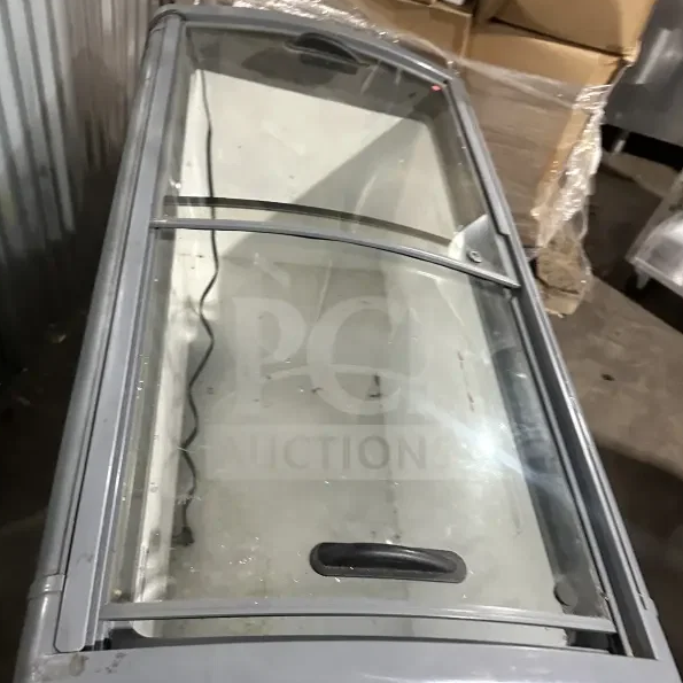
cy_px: 389
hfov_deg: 55.6
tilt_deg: -48.2
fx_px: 647
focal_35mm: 29
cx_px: 334
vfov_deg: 55.4
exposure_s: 1/60
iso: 800
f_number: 1.78
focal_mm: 6.86
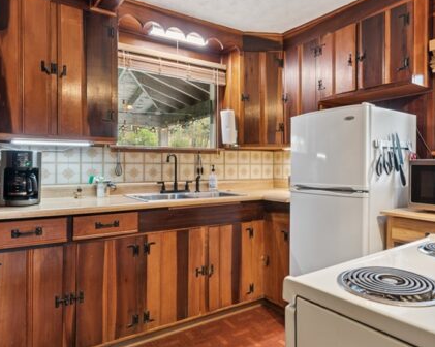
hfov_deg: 67.8
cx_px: 251
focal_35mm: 25
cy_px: 161
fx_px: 322
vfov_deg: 56.7
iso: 50
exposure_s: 1
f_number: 11
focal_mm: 14
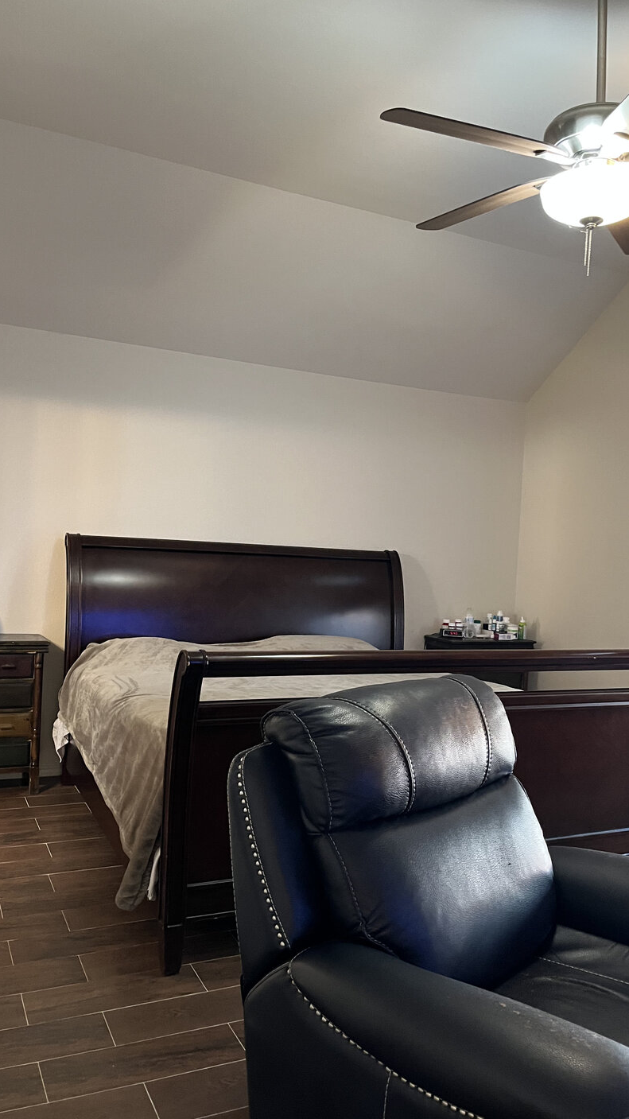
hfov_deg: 40.1
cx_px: 350
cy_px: 572
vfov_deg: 66.1
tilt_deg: -3.0
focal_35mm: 29
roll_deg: -3.4
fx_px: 860
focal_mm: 5.1
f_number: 1.6
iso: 500
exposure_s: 1/40
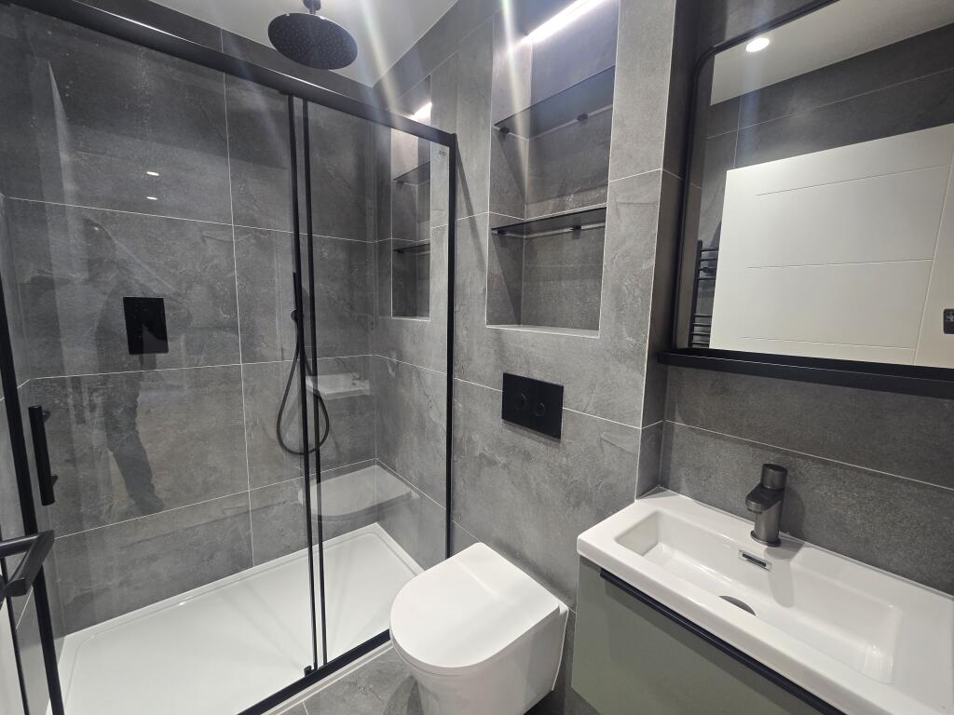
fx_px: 358
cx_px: 477
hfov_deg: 106.2
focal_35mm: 13
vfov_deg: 89.9
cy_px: 358
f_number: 2.2
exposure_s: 1/50
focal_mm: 2.2
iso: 125
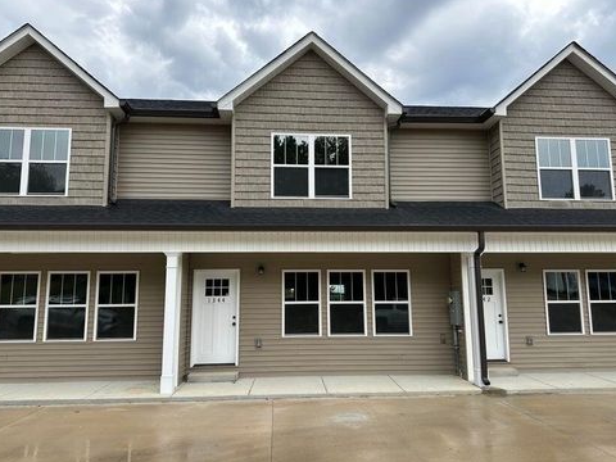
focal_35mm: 25
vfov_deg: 54.9
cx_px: 308
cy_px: 235
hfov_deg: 69.4
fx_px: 445
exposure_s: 1/1157
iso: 80
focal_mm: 6.86
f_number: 1.78
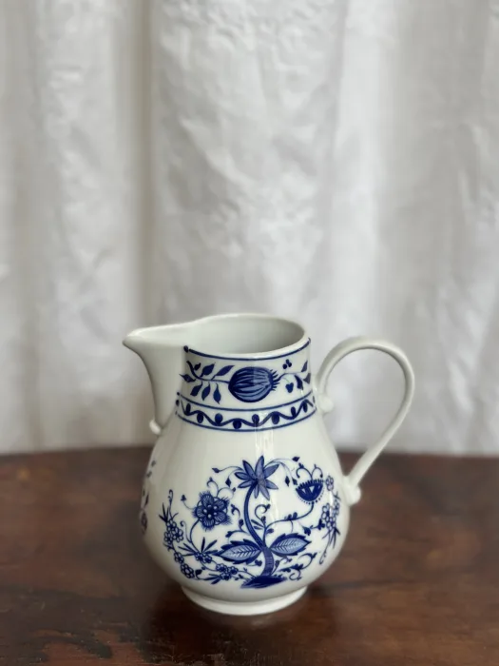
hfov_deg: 30.3
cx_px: 250
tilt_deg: -21.3
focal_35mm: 48
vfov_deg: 39.7
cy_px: 333
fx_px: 923
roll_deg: -0.7
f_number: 1.78
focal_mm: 6.86
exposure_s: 1/421
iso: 80
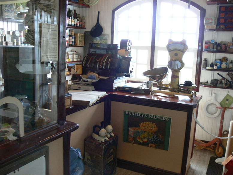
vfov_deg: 39.6
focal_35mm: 36
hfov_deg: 51.4
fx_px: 242
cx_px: 115
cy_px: 87
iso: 200
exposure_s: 1/20
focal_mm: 7.4
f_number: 2.8
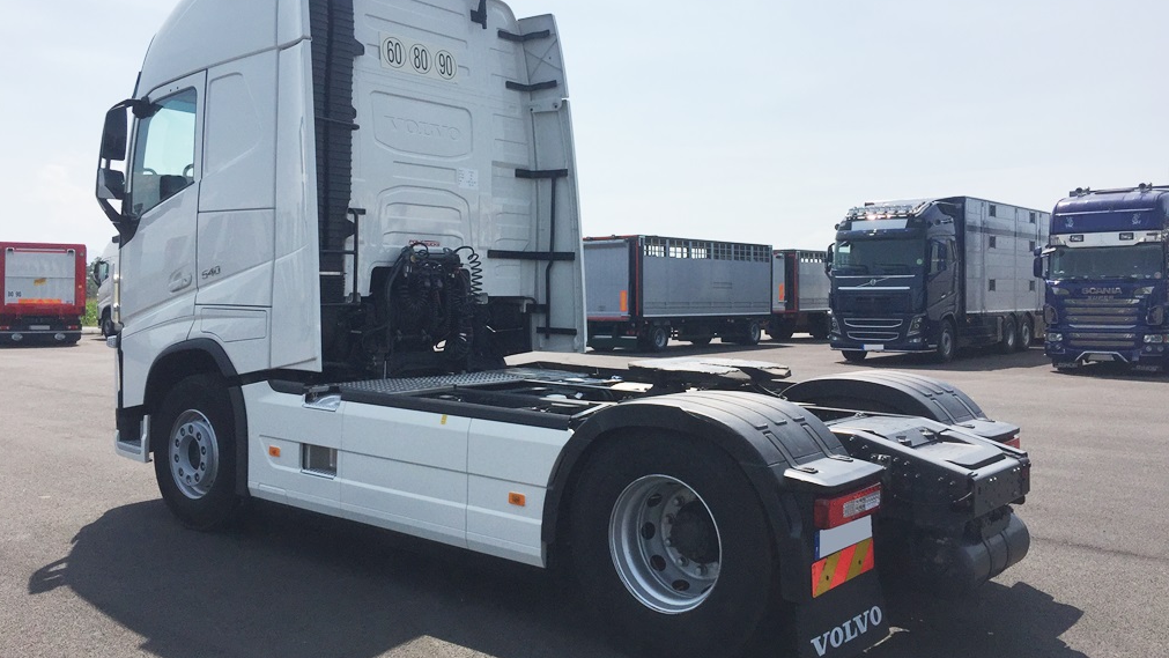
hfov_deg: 61.0
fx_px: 992
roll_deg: -1.3
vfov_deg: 36.7
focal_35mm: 32
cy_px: 297
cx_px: 578
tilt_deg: +2.4
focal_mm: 4.15
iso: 32
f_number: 2.2
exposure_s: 1/3597
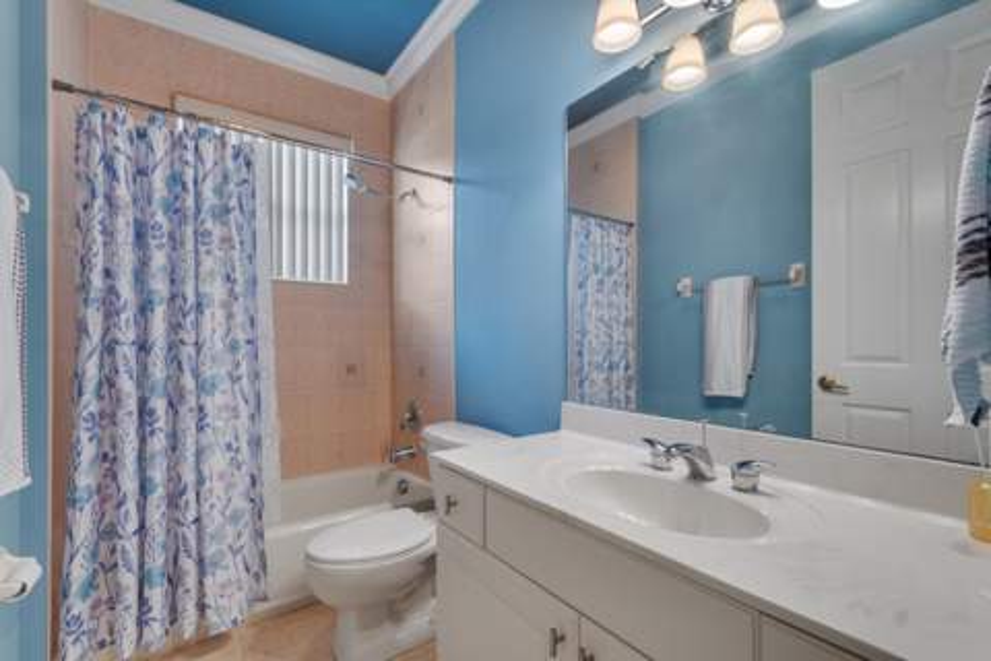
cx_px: 496
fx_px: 413
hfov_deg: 100.4
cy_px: 330
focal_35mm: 15
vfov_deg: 77.3
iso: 320
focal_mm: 10
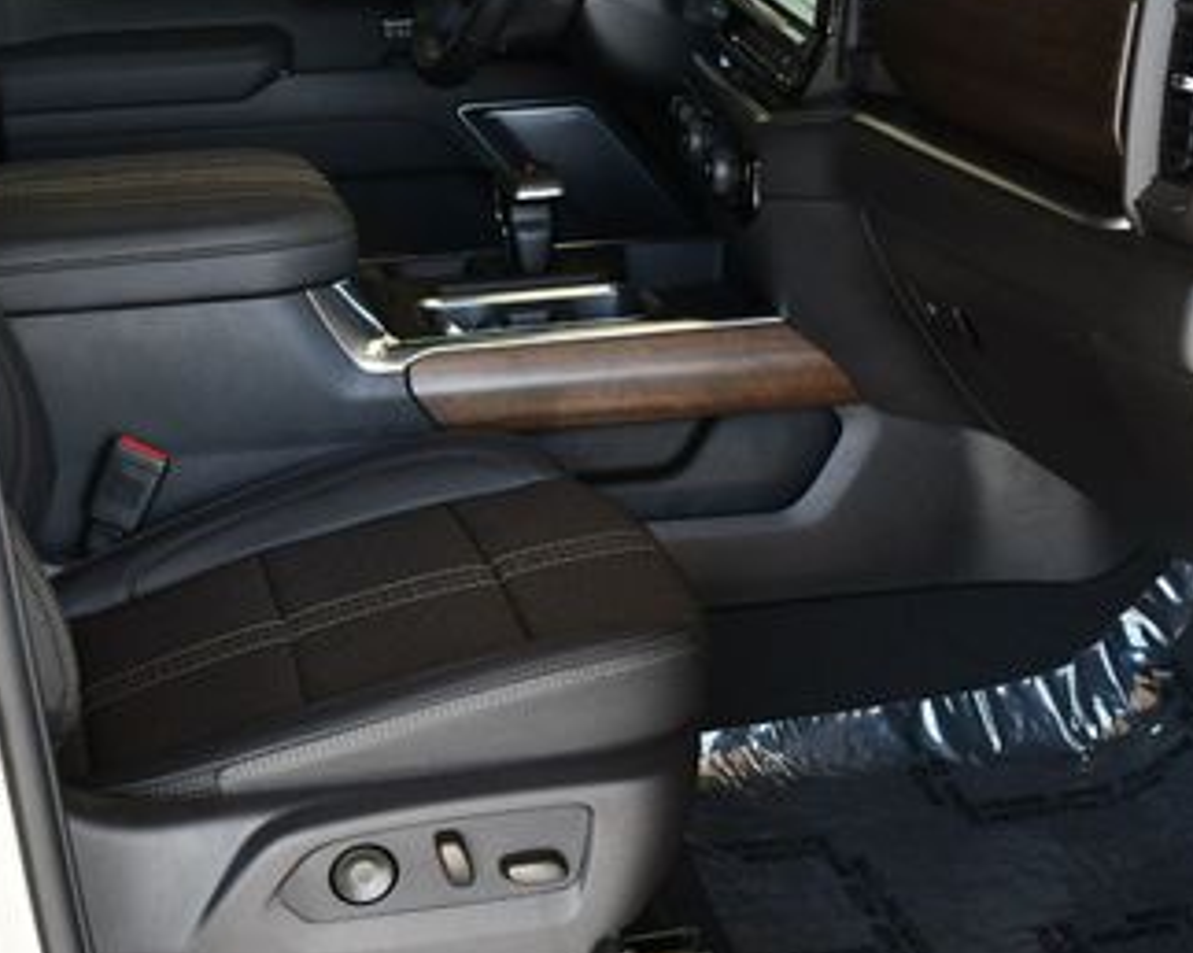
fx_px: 2364
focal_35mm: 67
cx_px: 536
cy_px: 443
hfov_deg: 28.3
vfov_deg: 22.8
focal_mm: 18
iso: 500
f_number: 3.5
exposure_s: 1/250
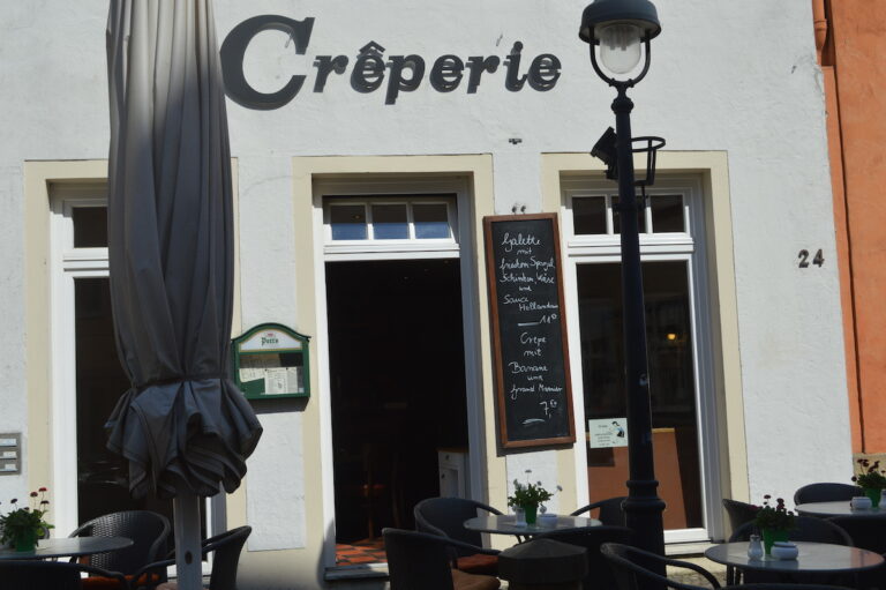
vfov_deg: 29.8
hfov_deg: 43.6
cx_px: 443
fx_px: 1107
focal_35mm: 45
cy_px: 295
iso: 100
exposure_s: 1/320
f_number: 9
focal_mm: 30
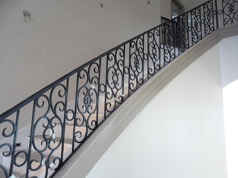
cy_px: 89
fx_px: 179
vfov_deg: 53.0
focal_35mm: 26
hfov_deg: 67.3
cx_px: 119
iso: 240
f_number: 3.3
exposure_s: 1/30
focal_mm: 4.9
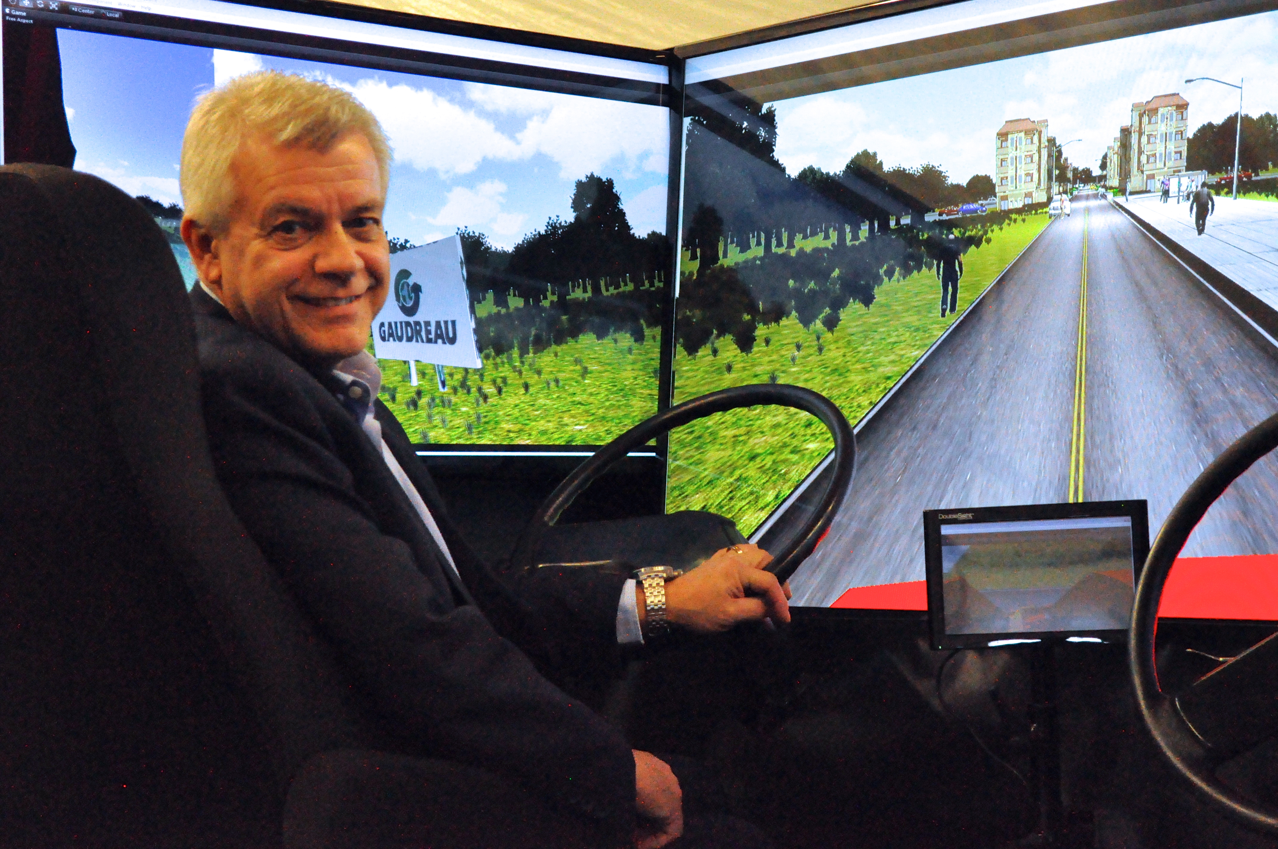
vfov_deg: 22.6
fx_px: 2127
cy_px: 424
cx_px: 639
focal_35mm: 60
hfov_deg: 33.4
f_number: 5.3
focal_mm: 40
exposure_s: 1/250
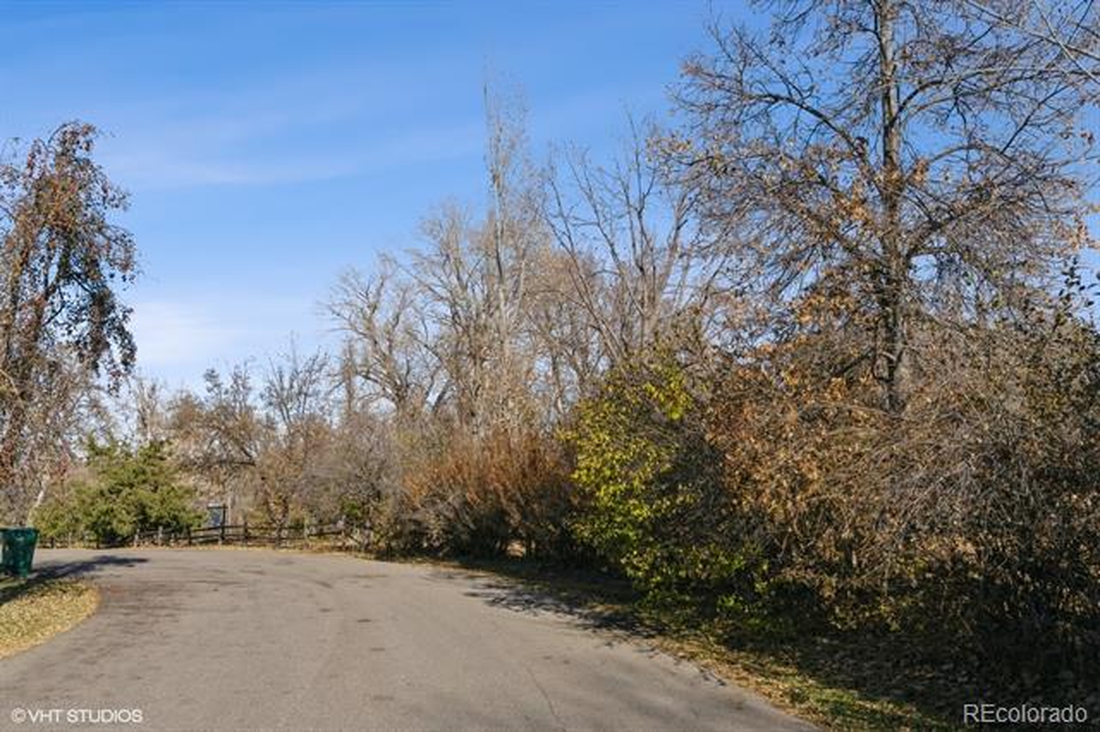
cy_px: 366
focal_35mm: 30
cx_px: 550
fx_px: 916
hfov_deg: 62.0
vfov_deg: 43.6
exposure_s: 1/750
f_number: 8
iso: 200
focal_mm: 20
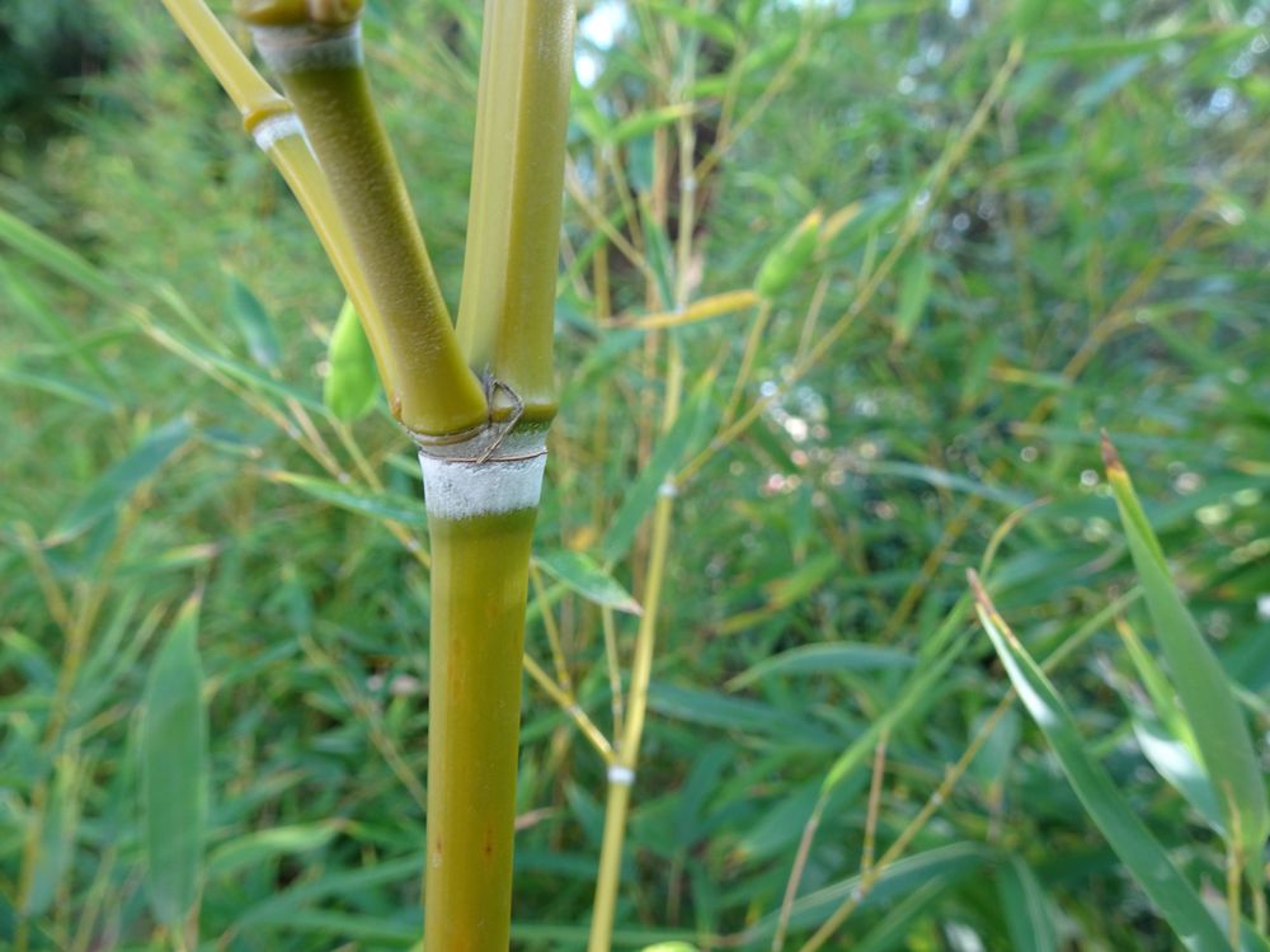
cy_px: 476
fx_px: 881
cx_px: 635
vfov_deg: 56.8
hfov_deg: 71.6
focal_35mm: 24
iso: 80
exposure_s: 1/60
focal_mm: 4.1
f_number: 3.5
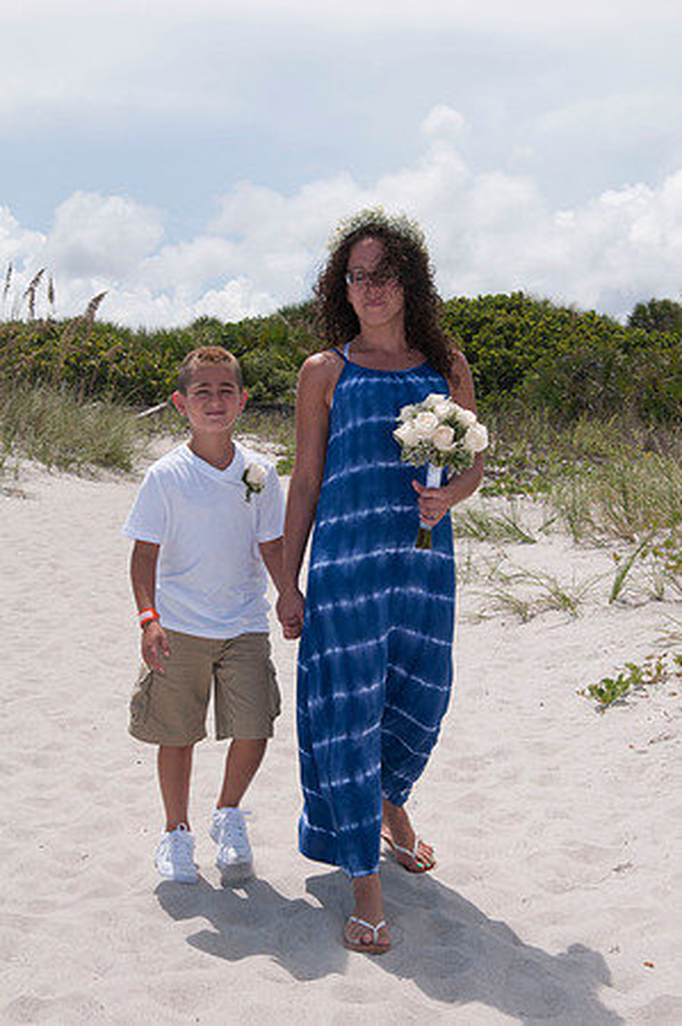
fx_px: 1922
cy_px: 513
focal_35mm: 68
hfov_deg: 20.1
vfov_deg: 29.9
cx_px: 341
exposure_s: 1/250
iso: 100
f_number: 11
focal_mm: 45
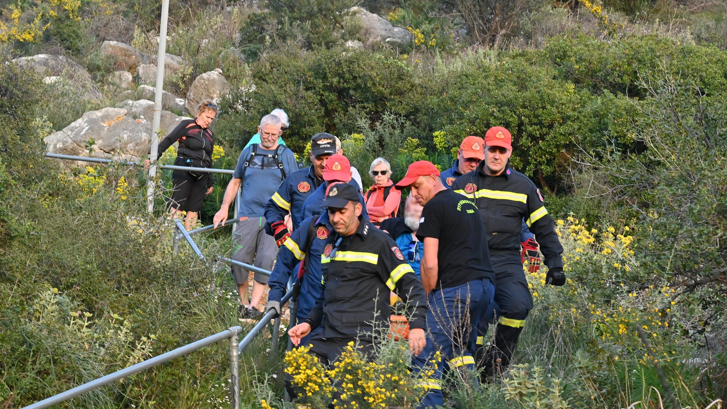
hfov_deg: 16.8
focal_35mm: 128
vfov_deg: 9.5
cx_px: 363
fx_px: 2458
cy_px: 212
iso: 1250
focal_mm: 81
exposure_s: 1/250
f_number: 10
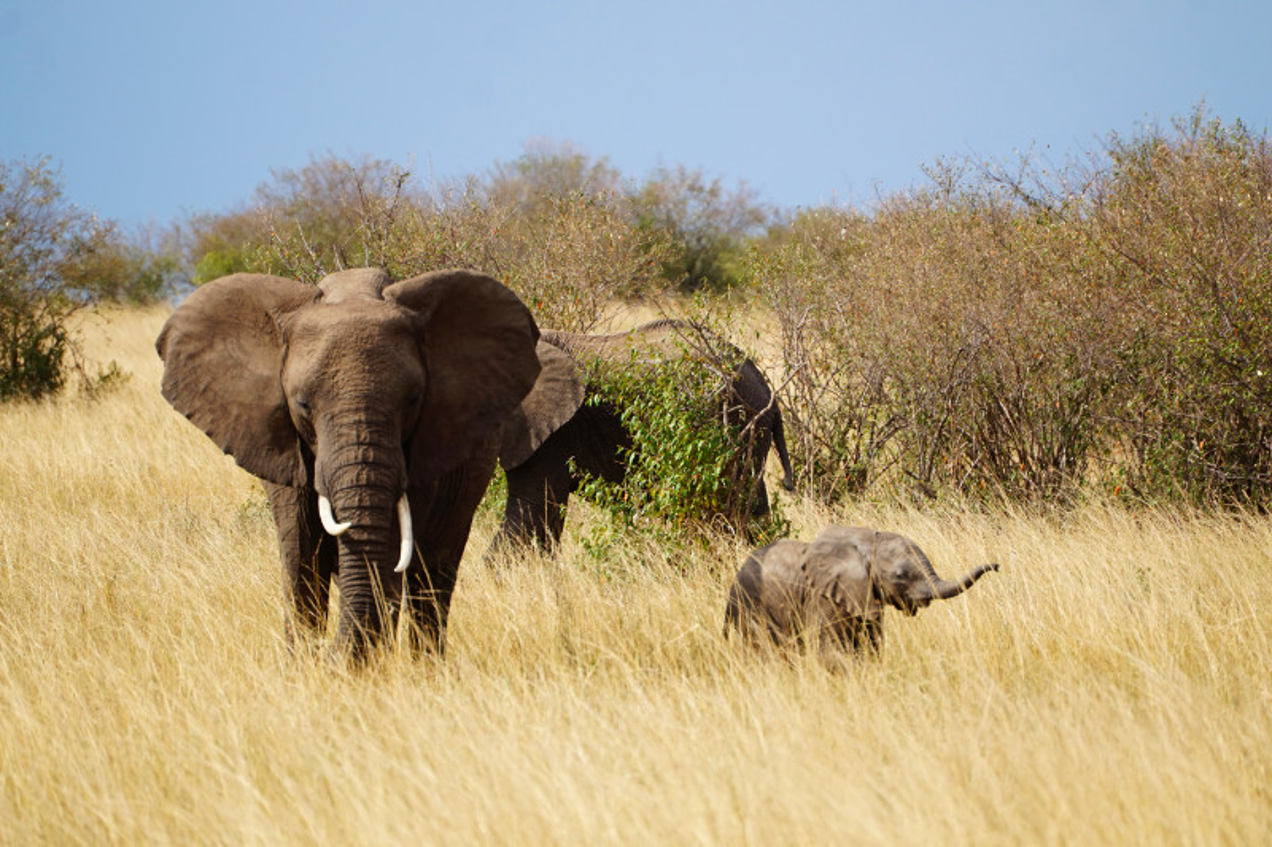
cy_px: 424
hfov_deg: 5.3
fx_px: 13723
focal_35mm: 388
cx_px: 636
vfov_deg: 3.5
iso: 100
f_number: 6.3
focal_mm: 259
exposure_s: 1/500
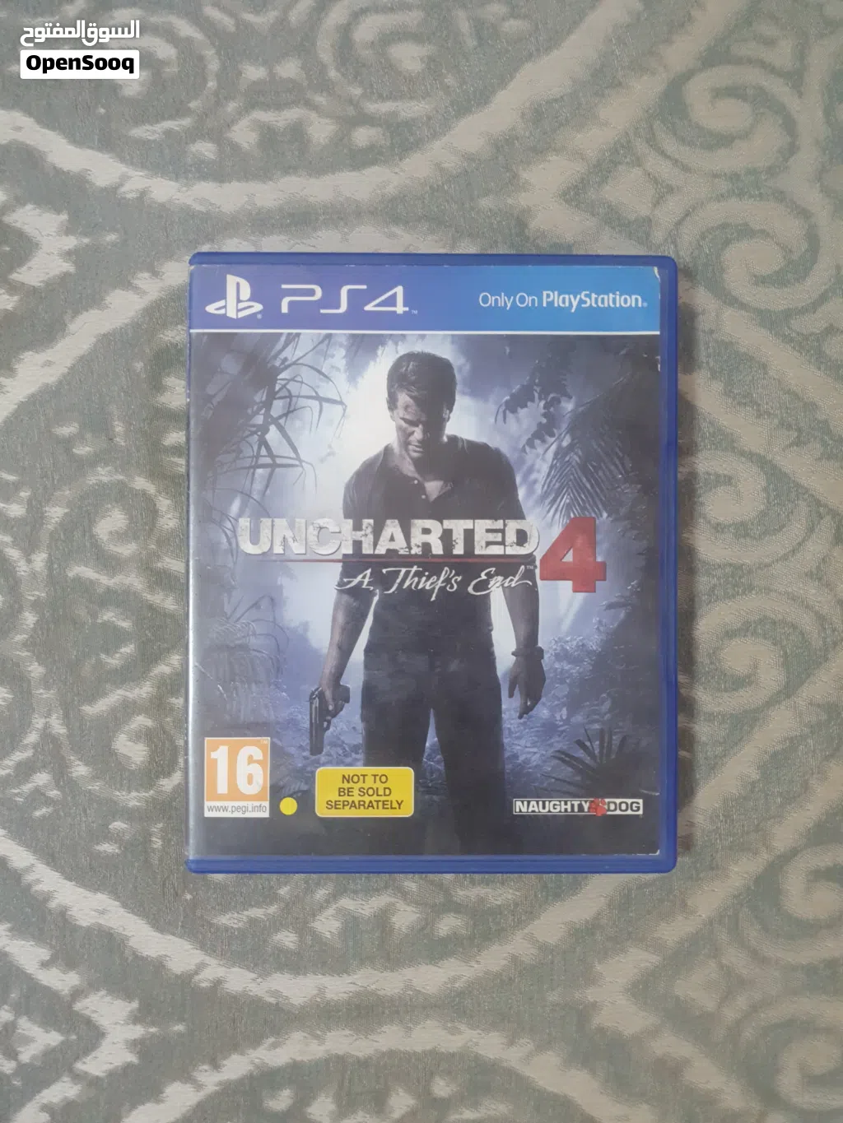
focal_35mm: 26
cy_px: 562
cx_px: 422
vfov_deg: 67.3
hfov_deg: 53.1
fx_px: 844
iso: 280
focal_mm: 4.32
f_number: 1.5
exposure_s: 1/50
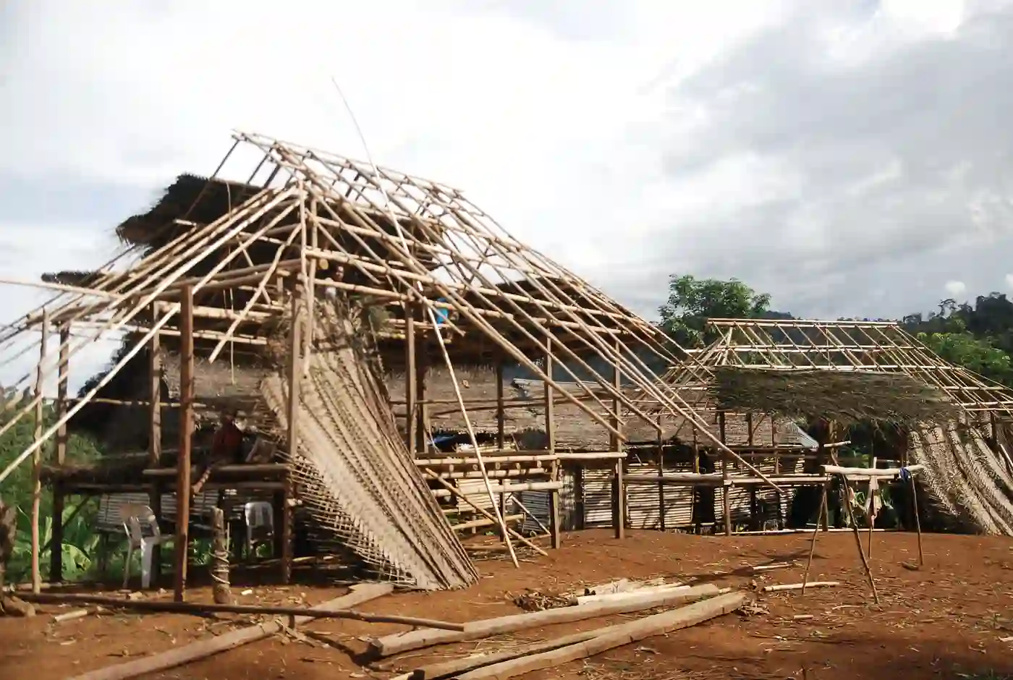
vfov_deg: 40.2
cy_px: 340
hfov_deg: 57.1
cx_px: 506
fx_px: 931
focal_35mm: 33
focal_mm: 22
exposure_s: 1/2500
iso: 320
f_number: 4
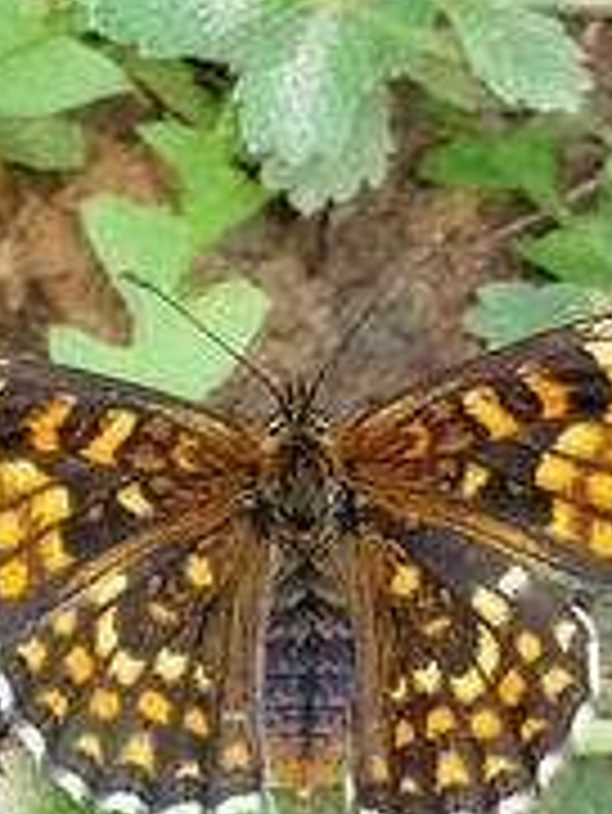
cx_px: 410
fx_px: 4238
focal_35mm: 180
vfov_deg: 11.0
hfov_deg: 8.3
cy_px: 544
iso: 160
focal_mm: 3.95
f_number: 1.8
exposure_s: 1/50
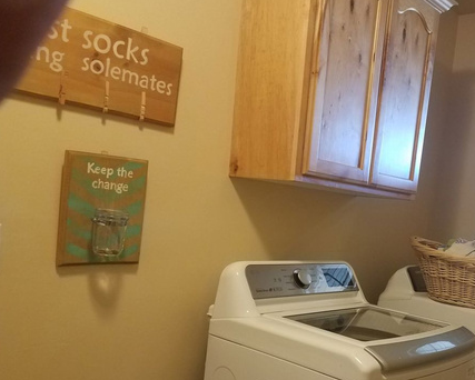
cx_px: 354
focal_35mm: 38
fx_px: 534
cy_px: 252
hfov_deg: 46.3
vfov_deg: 38.8
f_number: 1.7
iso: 160
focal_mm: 4.2
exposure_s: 1/40
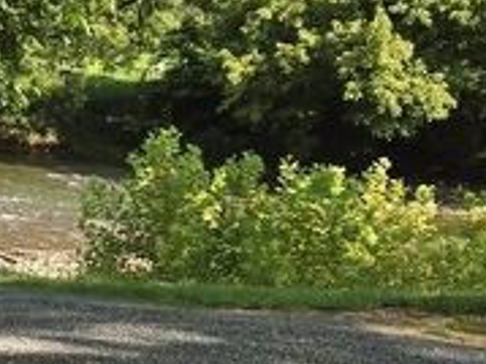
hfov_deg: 15.7
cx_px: -448
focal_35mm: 103
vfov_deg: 14.3
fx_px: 1445
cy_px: 272
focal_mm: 5.4
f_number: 1.8
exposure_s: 1/609
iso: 25
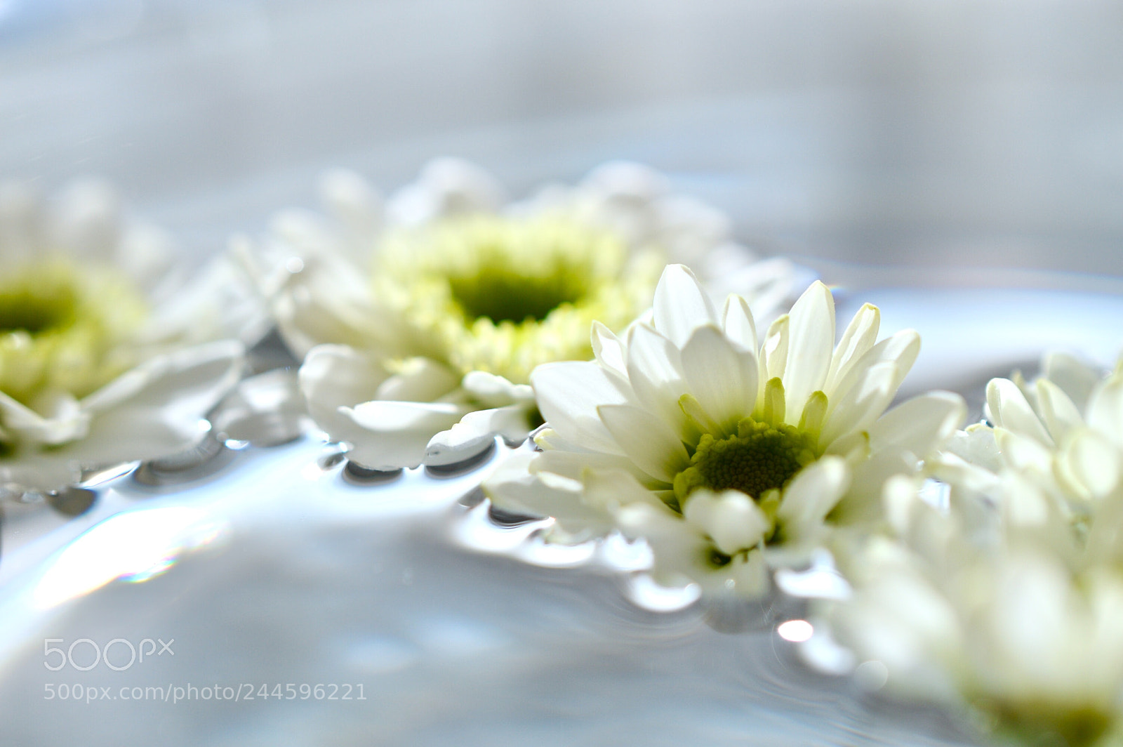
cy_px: 374
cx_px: 562
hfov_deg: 33.4
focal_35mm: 60
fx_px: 1870
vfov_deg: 22.6
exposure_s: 1/640
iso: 100
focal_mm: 40
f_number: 5.6
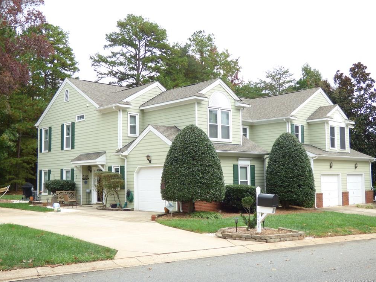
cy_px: 141
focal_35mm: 40
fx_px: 435
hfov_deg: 46.8
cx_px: 184
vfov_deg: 36.0
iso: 100
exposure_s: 1/200
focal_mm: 7.07
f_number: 3.6
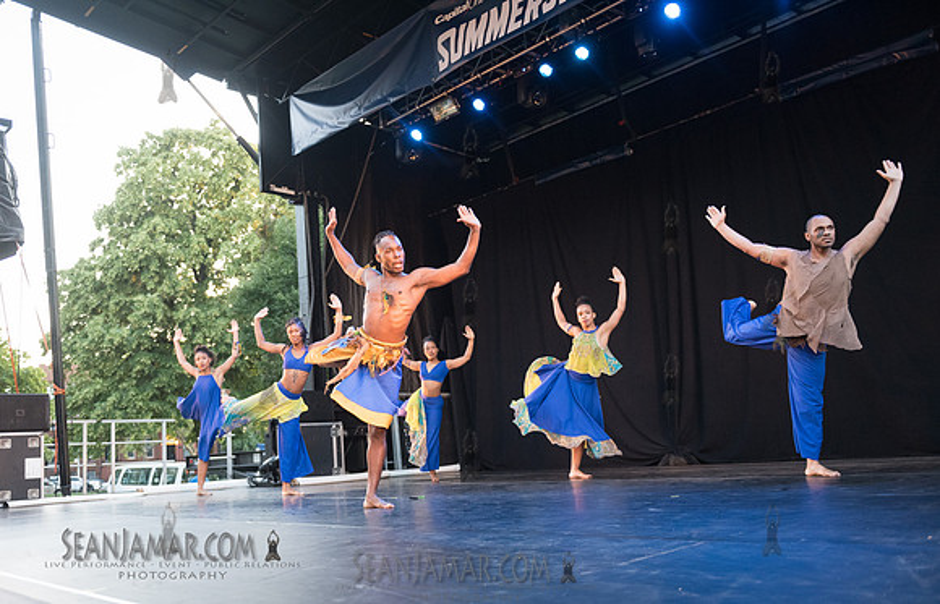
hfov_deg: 59.4
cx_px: 430
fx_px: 822
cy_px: 340
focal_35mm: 32
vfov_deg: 40.3
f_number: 2.8
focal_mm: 29
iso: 3200
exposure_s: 1/400
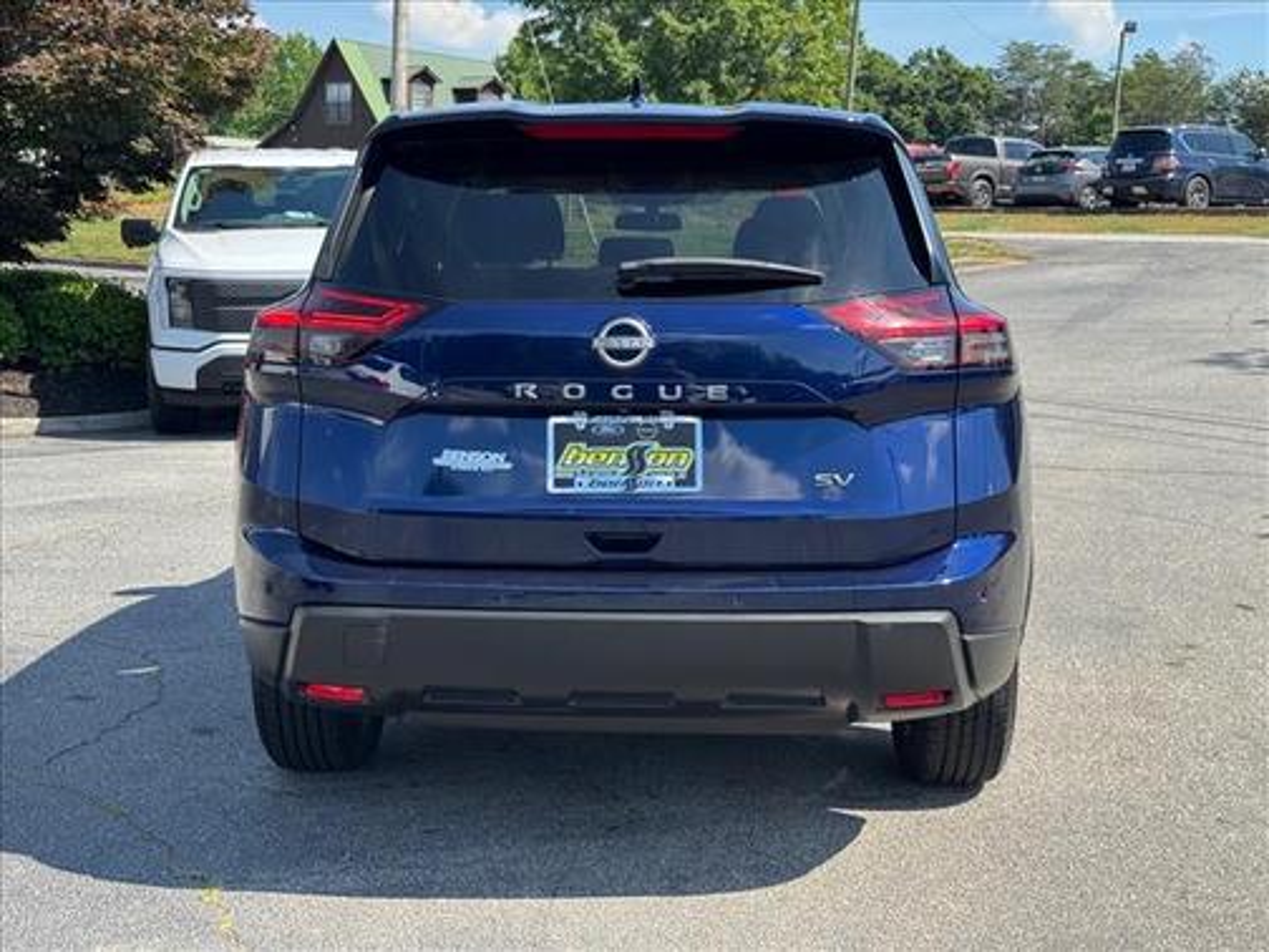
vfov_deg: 30.3
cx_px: 634
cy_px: 476
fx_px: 1760
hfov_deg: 39.7
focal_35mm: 48
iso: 64
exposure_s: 1/1458
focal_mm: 6.76
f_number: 1.78
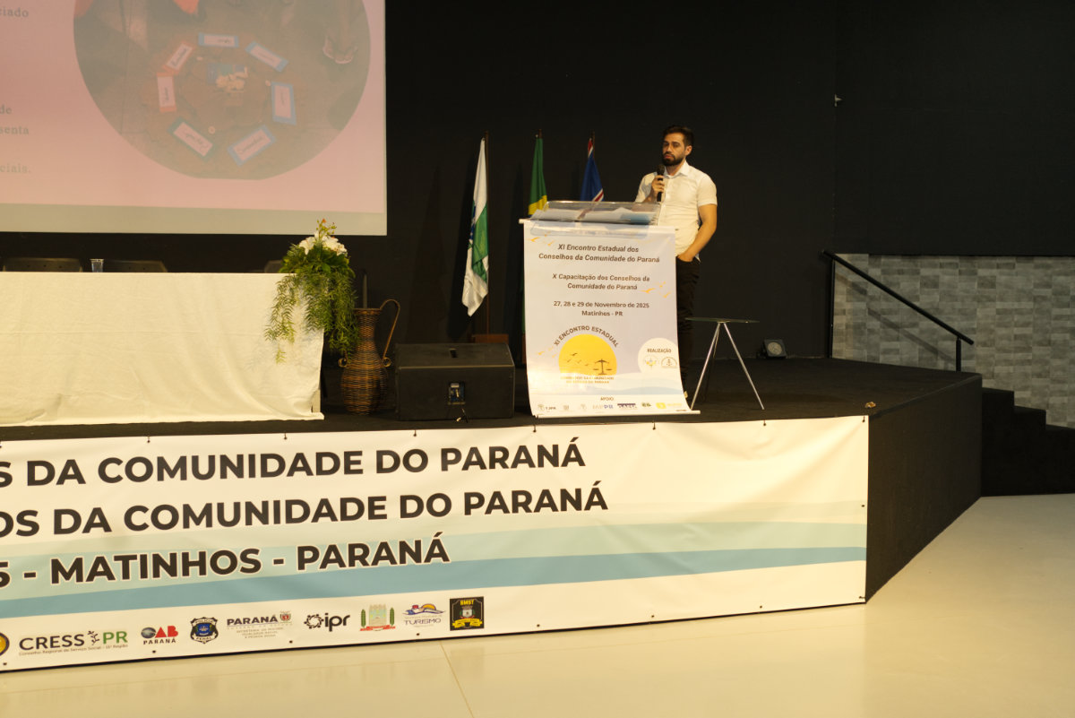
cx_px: 538
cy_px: 359
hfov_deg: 54.4
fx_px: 1045
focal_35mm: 35
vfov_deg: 37.9
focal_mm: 35
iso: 2000
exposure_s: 1/100
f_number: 2.8
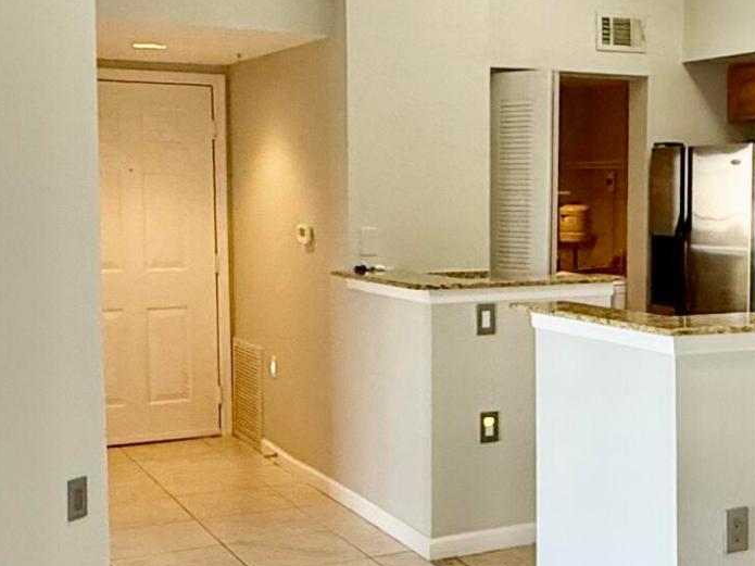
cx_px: 604
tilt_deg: -5.1
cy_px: 317
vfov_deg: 25.2
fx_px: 1265
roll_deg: -0.7
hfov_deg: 32.3
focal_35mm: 58
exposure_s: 1/120
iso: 250
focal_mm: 2.22
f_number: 2.2
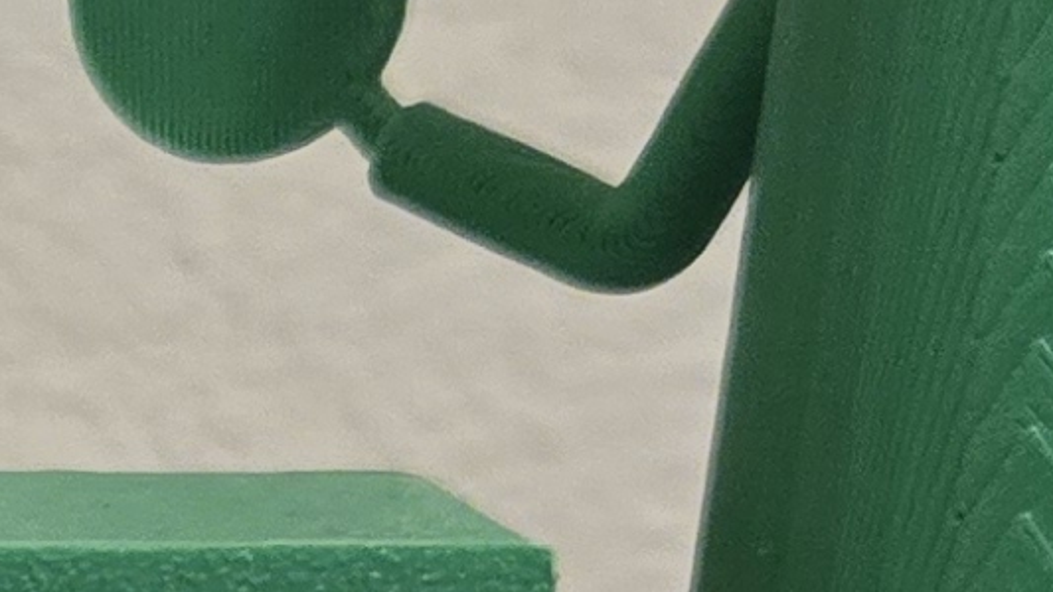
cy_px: 1032
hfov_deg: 10.8
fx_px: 5250
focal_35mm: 188
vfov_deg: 6.3
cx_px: -727
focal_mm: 5.4
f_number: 1.8
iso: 800
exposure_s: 1/60
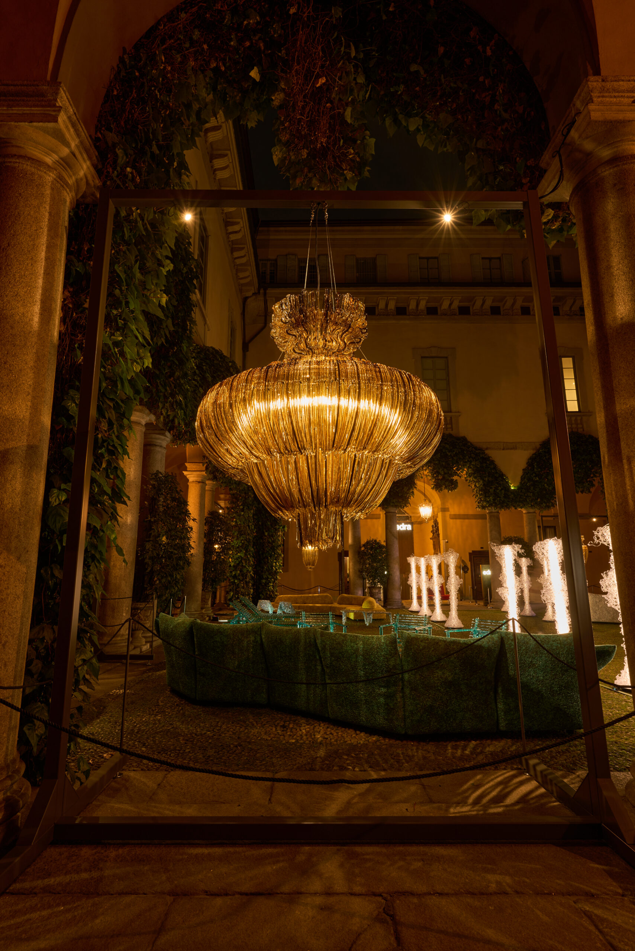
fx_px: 476
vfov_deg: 90.0
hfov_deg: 67.4
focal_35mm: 18
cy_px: 476
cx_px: 318
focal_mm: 18
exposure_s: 1.6
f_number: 9
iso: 100
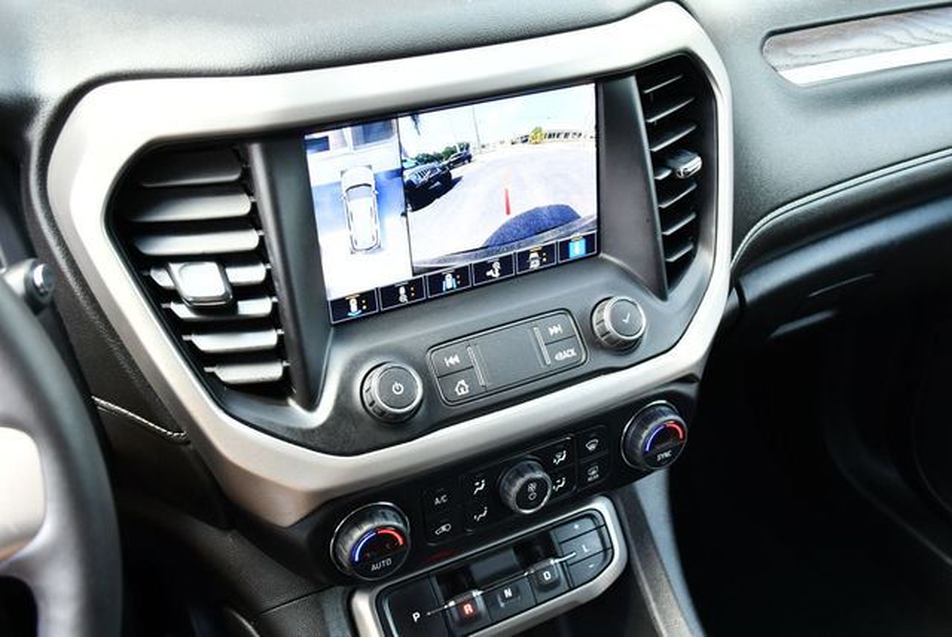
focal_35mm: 36
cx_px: 476
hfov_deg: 53.1
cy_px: 318
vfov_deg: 36.9
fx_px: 953
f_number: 3.5
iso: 900
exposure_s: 1/125
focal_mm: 18
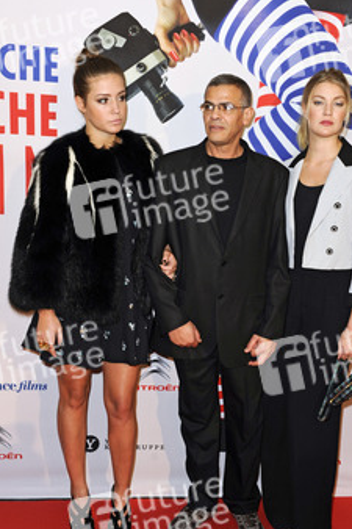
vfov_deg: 43.6
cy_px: 280
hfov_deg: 29.8
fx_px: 661
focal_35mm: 45
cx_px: 195
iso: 1000
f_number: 5.6
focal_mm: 38
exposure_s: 1/125
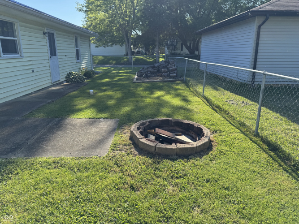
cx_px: 150
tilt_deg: -16.9
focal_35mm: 24
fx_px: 207
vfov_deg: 56.8
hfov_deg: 71.6
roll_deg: -0.5
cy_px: 112
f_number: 1.78
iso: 80
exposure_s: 1/1637
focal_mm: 6.76
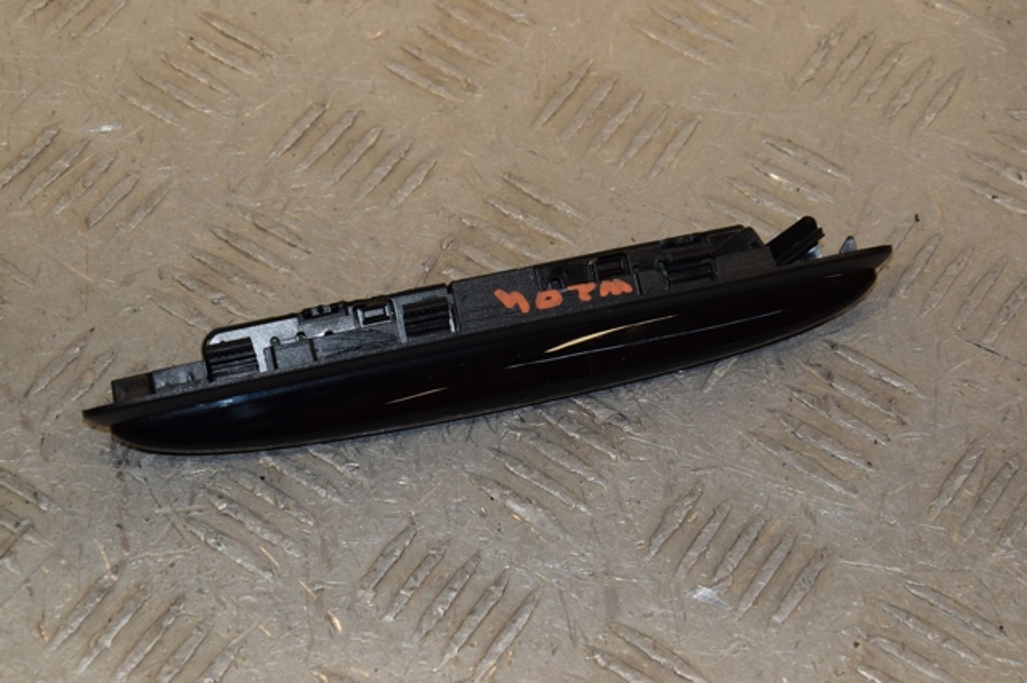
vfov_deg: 12.2
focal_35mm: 112
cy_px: 342
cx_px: 514
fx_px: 3208
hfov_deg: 18.2
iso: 800
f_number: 10
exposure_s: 1/200
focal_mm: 75
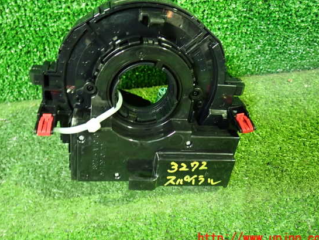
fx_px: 304
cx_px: 155
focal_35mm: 33
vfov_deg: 42.9
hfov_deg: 55.3
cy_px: 114
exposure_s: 1/15
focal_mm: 5.4
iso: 800
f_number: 2.3
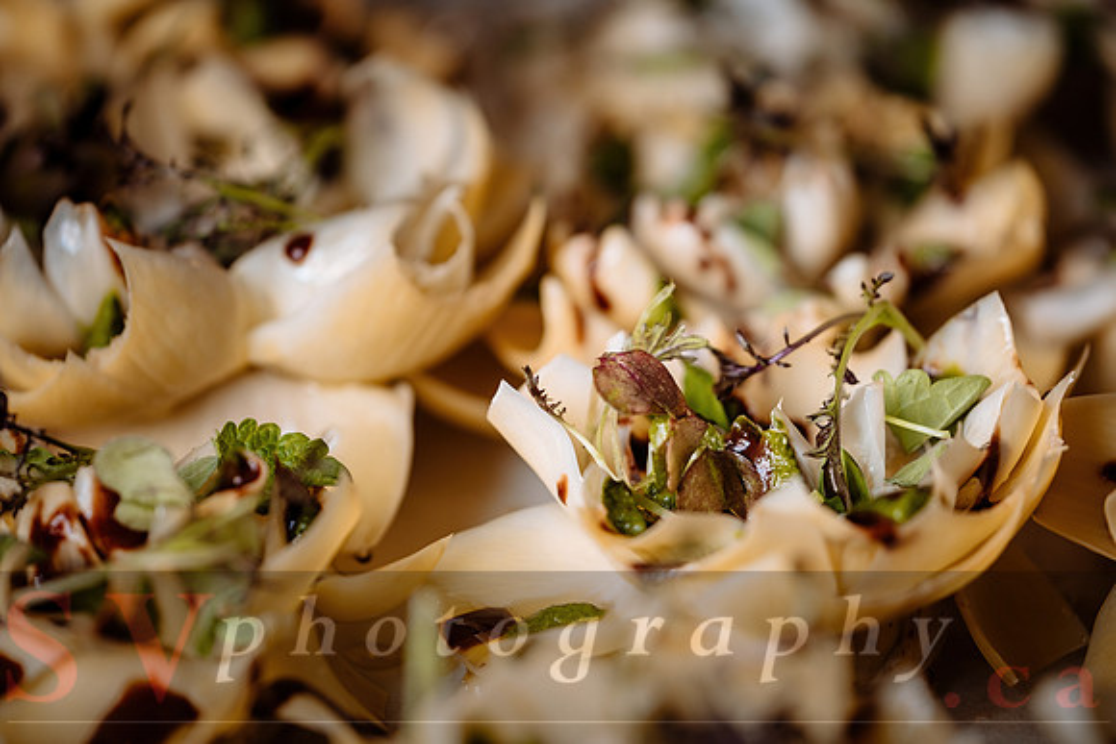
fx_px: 3721
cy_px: 372
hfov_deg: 17.1
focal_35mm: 120
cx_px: 558
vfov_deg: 11.4
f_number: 3.6
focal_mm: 80
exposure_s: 1/100
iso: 200
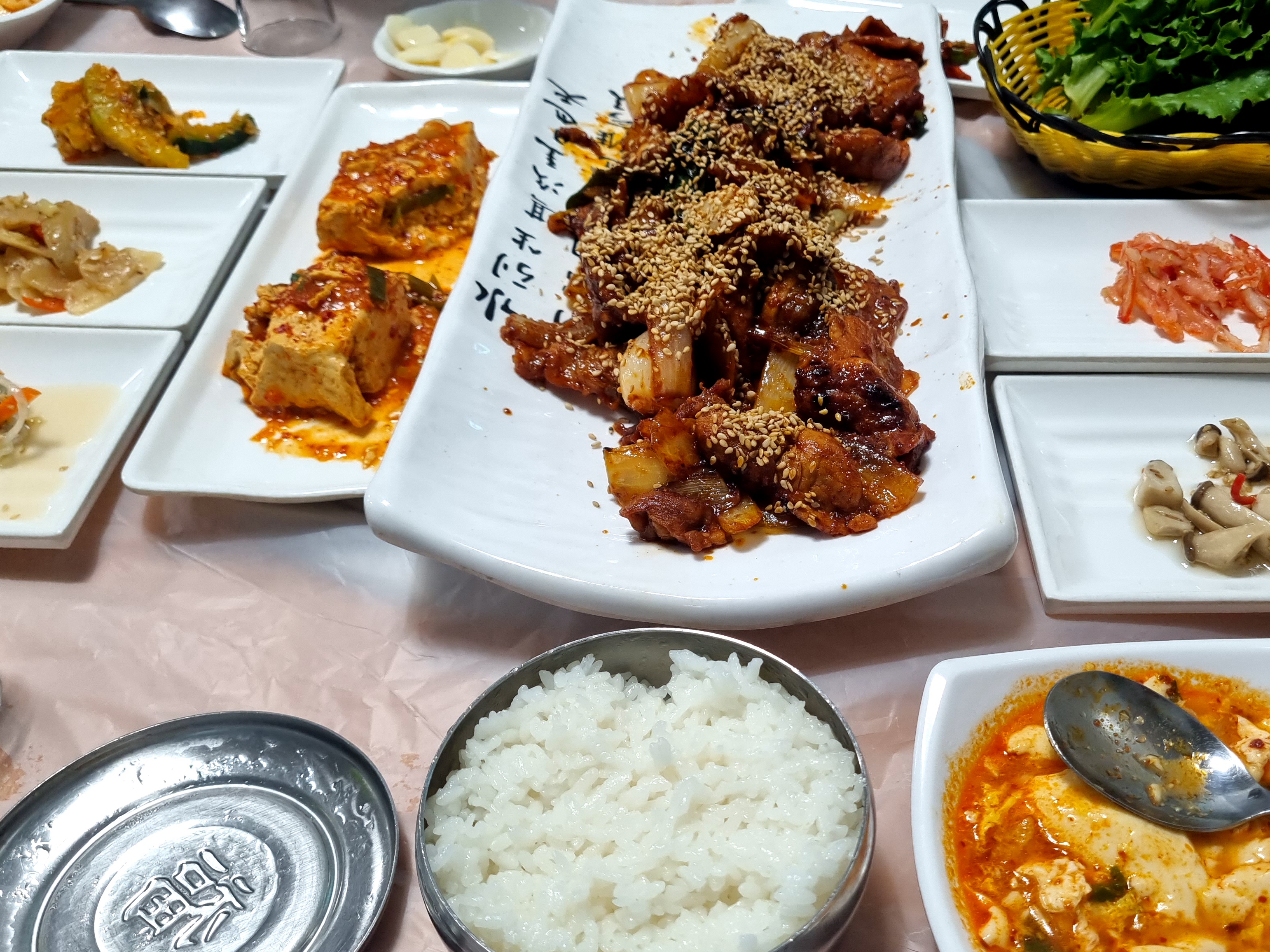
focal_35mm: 34
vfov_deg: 41.7
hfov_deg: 53.7
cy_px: 544
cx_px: 731
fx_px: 1247
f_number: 1.8
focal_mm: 5.4
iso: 160
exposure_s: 1/60
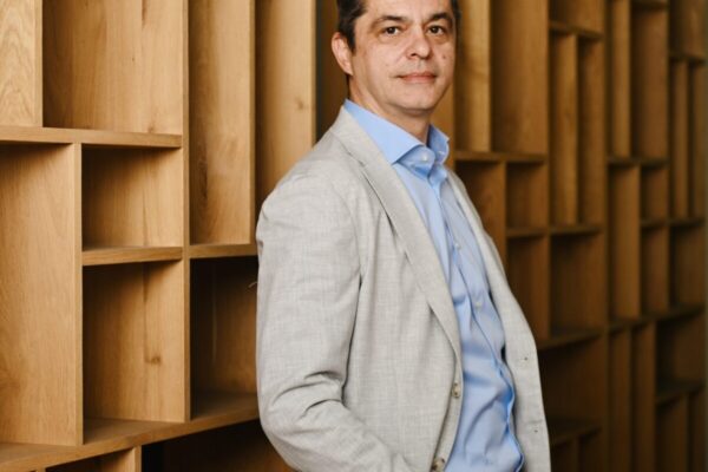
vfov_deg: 24.2
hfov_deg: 35.6
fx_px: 1101
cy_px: 236
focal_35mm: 56
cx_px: 354
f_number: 2.8
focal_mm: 56
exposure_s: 1/200
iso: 160
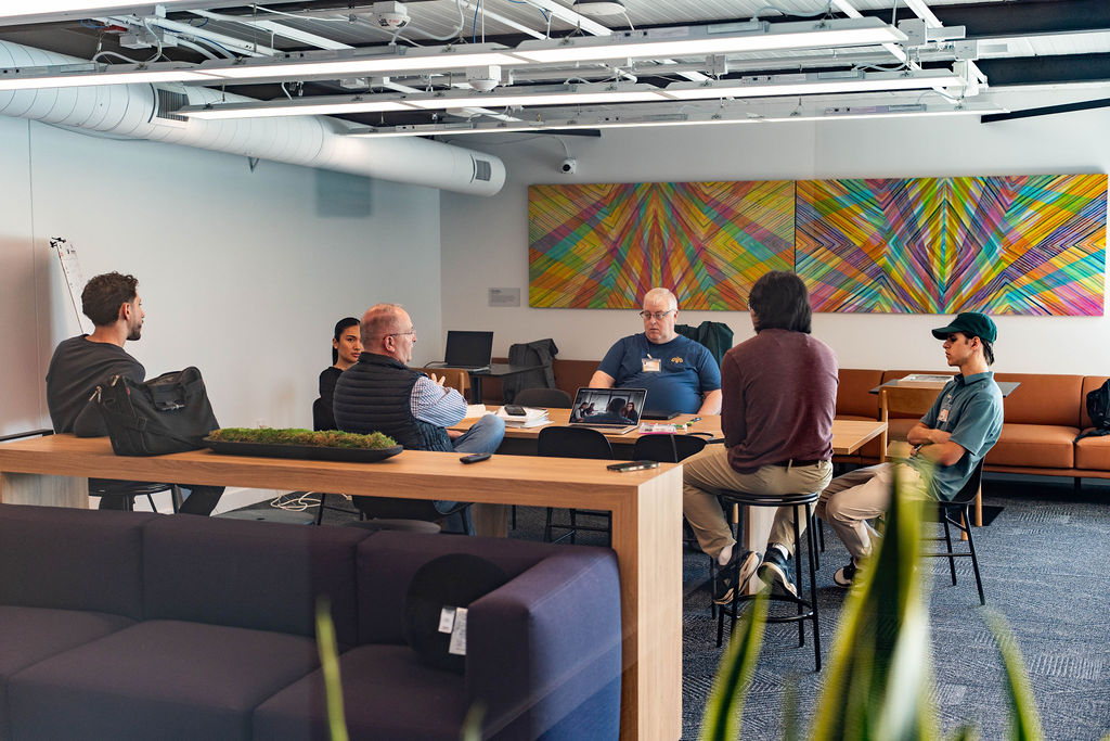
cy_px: 370
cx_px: 555
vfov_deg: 30.3
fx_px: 1368
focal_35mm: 44
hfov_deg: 44.2
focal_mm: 44
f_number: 2.8
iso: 640
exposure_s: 1/160
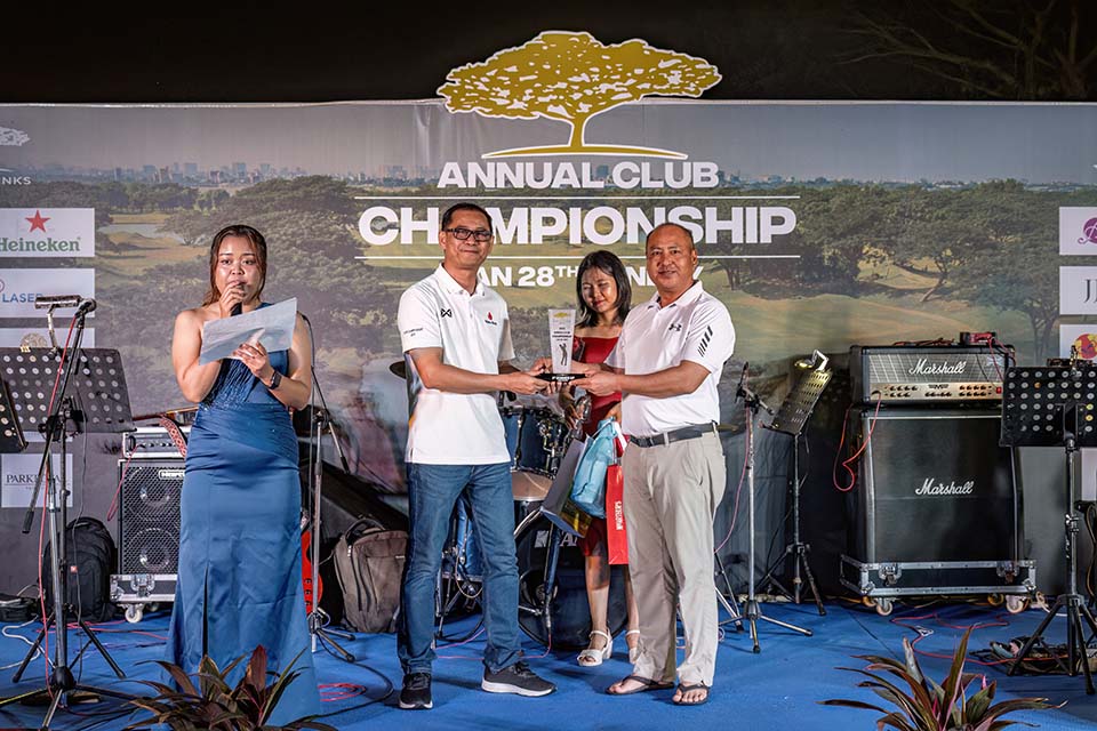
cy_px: 366
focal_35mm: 46
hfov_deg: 42.7
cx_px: 548
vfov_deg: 29.2
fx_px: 1402
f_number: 5.6
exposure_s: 1/200
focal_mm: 46
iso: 1250
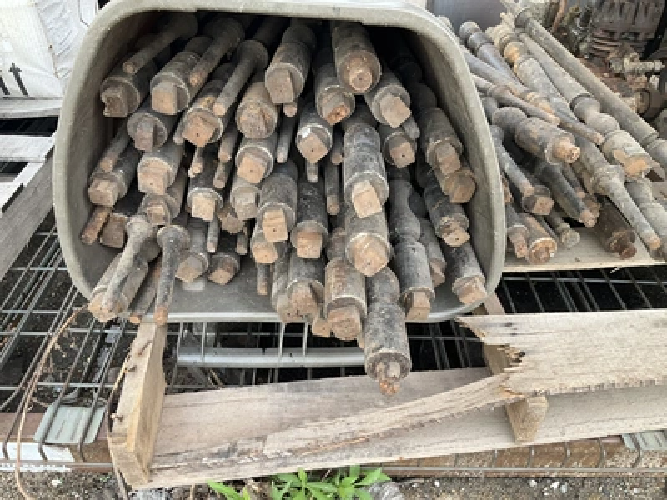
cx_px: 334
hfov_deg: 61.7
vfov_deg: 48.2
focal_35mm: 29
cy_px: 250
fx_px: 559
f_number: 1.8
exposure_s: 1/122
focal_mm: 3
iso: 40
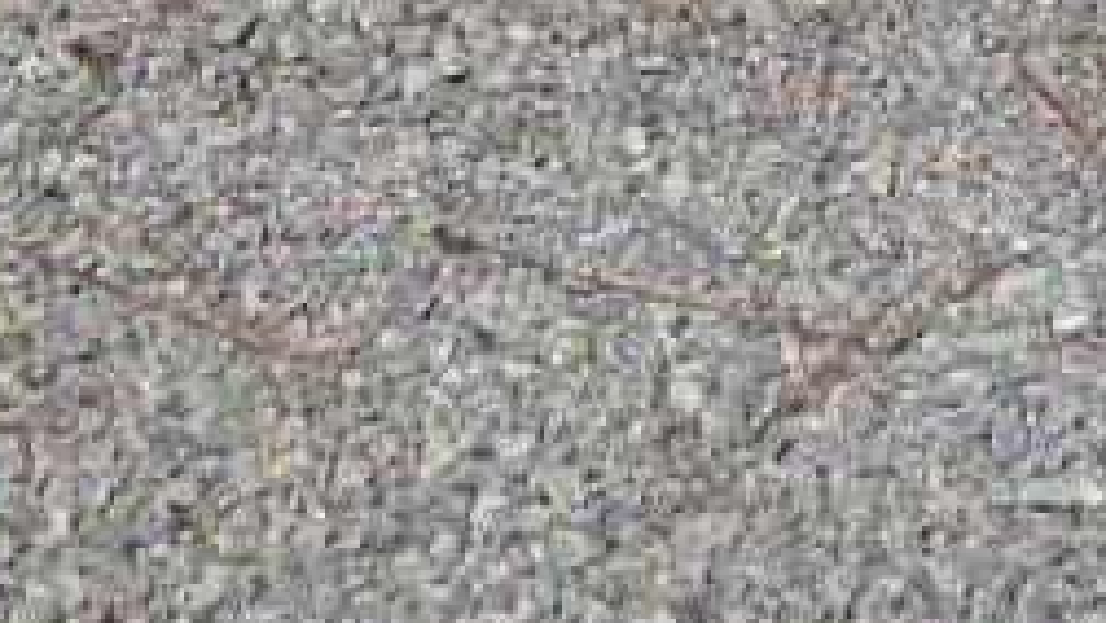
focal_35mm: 199
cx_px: 1334
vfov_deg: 5.4
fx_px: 5838
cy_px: -1803
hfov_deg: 10.6
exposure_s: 1/2180
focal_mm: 5.4
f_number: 1.8
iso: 25
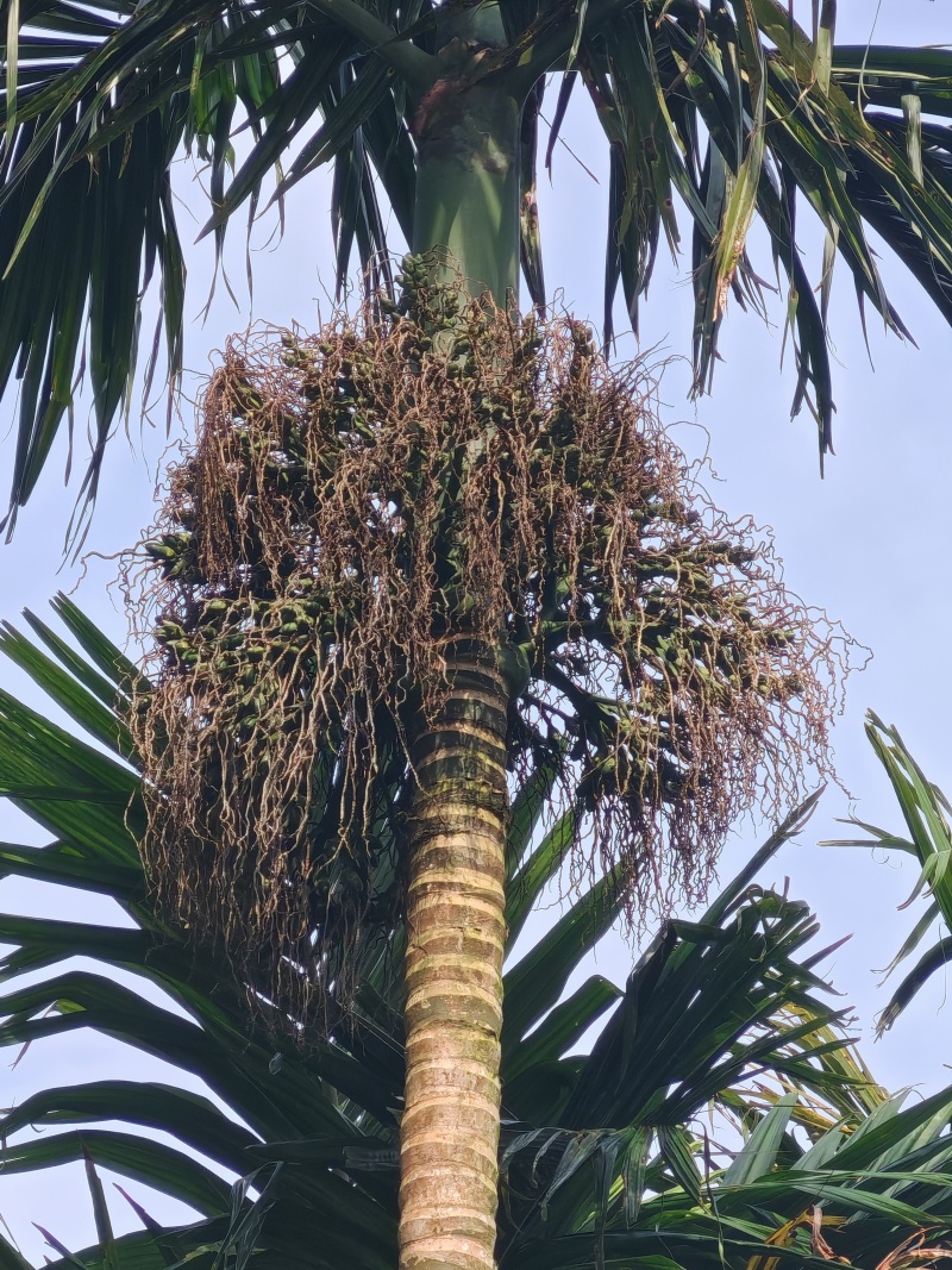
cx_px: 476
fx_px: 5978
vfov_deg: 12.1
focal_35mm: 163
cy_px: 635
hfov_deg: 9.1
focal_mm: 8.67
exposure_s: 1/470
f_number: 2.4
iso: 50
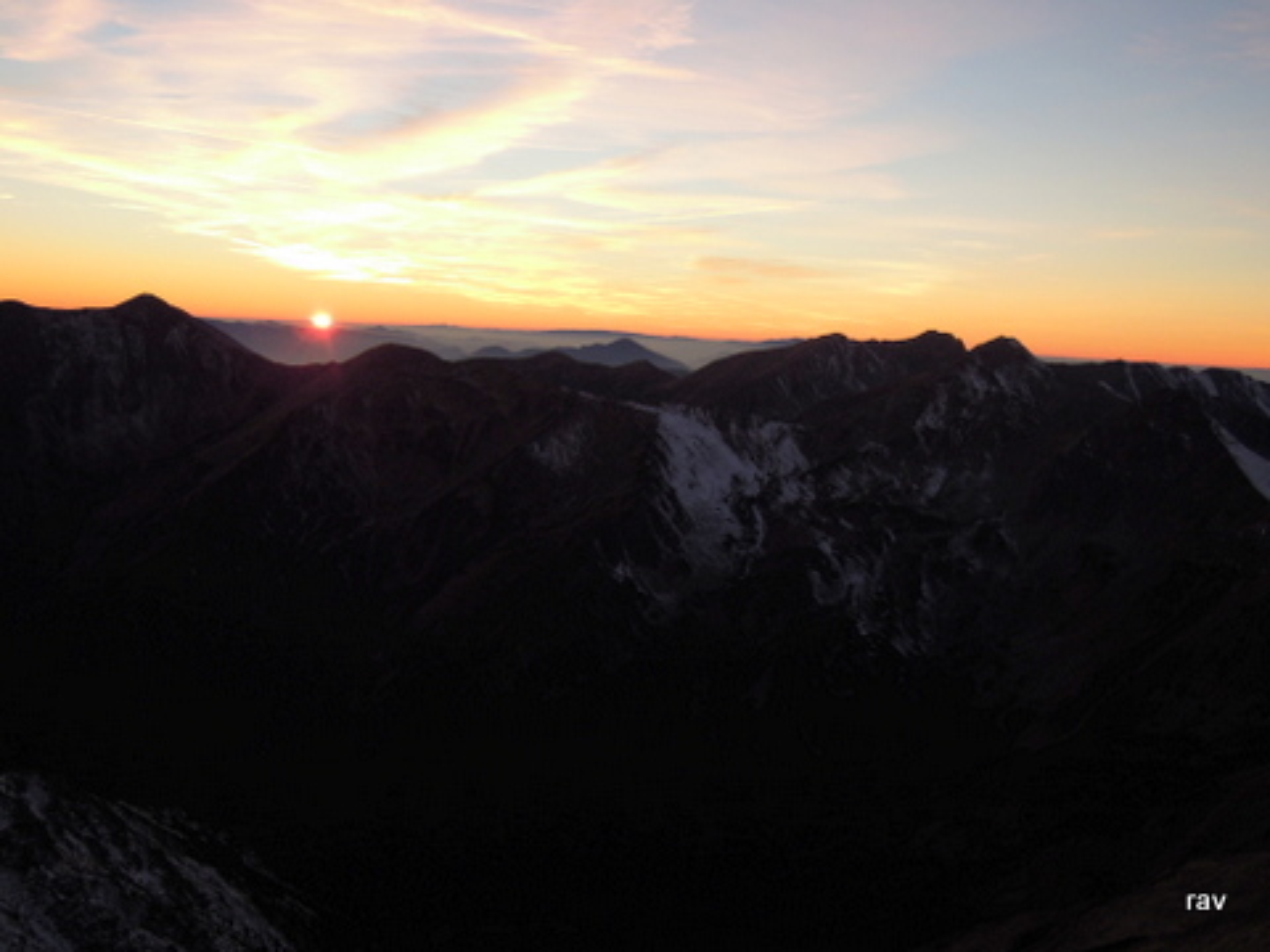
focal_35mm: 40
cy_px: 476
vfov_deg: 36.0
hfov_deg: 46.8
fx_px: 1468
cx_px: 635
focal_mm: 7.2
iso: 160
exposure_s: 1/400
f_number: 2.6
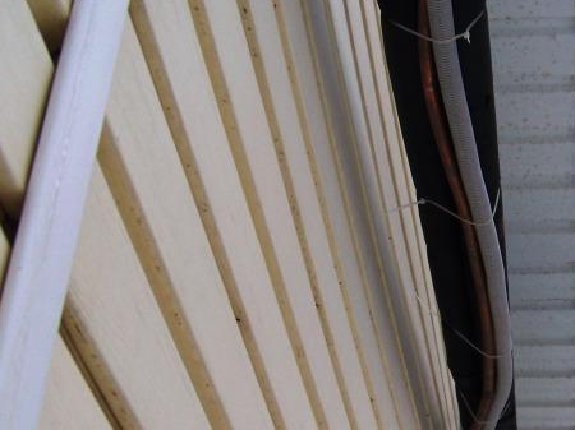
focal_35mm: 82
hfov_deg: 23.3
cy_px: 389
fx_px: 1361
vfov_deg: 17.7
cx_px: 501
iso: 64
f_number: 2.8
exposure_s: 1/320
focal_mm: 5.85
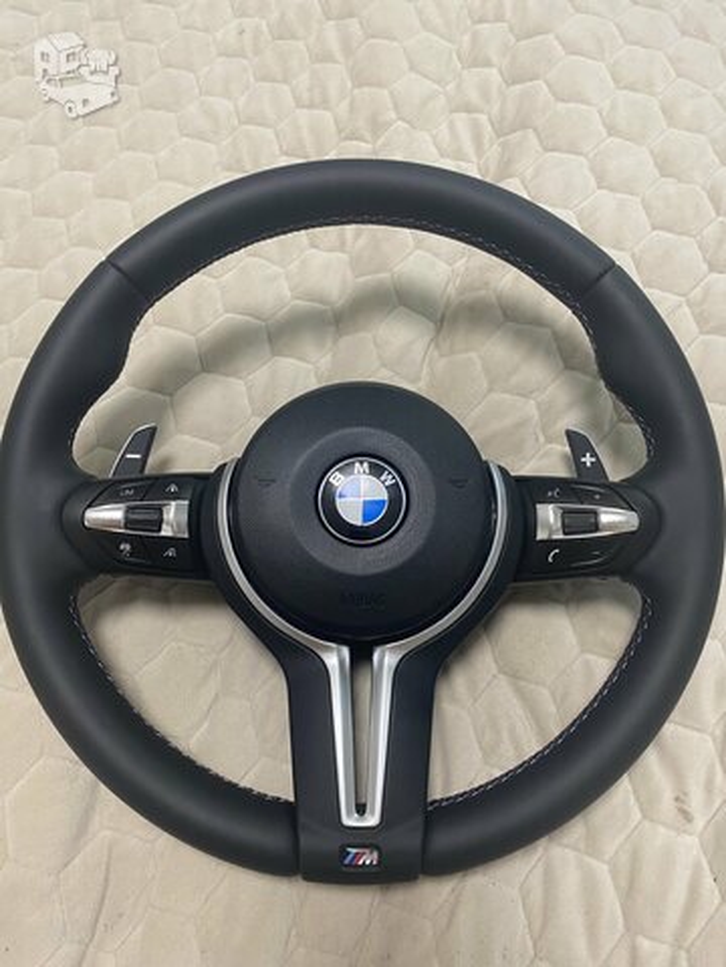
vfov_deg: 67.3
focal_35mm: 26
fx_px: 727
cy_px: 484
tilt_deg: -64.6
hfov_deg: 53.1
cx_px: 363
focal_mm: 4.25
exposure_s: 1/60
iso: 250
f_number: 1.8
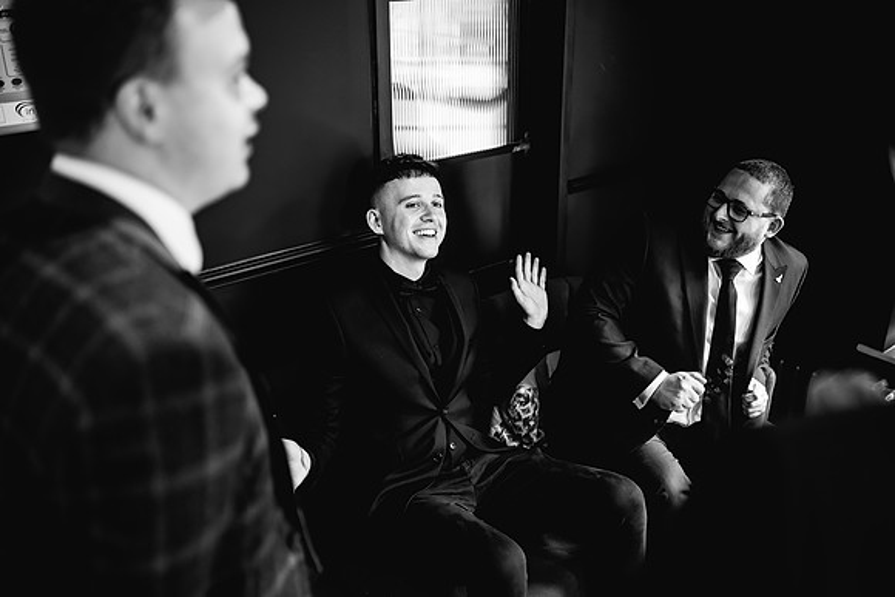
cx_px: 448
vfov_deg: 37.9
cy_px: 298
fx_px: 870
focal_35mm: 35
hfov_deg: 54.4
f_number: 1.6
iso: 800
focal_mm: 35
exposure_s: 1/250
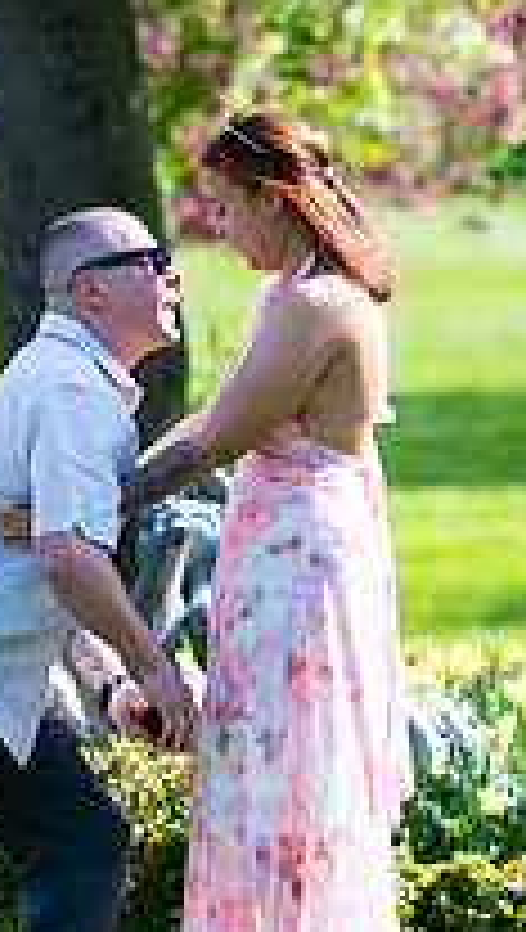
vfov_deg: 4.6
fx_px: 11685
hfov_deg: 2.6
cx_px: 234
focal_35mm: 473
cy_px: 327
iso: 200
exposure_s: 1/2500
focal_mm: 155
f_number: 3.2
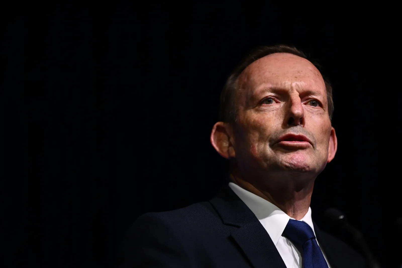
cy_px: 134
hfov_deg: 10.3
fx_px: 2233
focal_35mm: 200
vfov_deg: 6.9
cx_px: 201
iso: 3200
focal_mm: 200
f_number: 2.8
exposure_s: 1/500
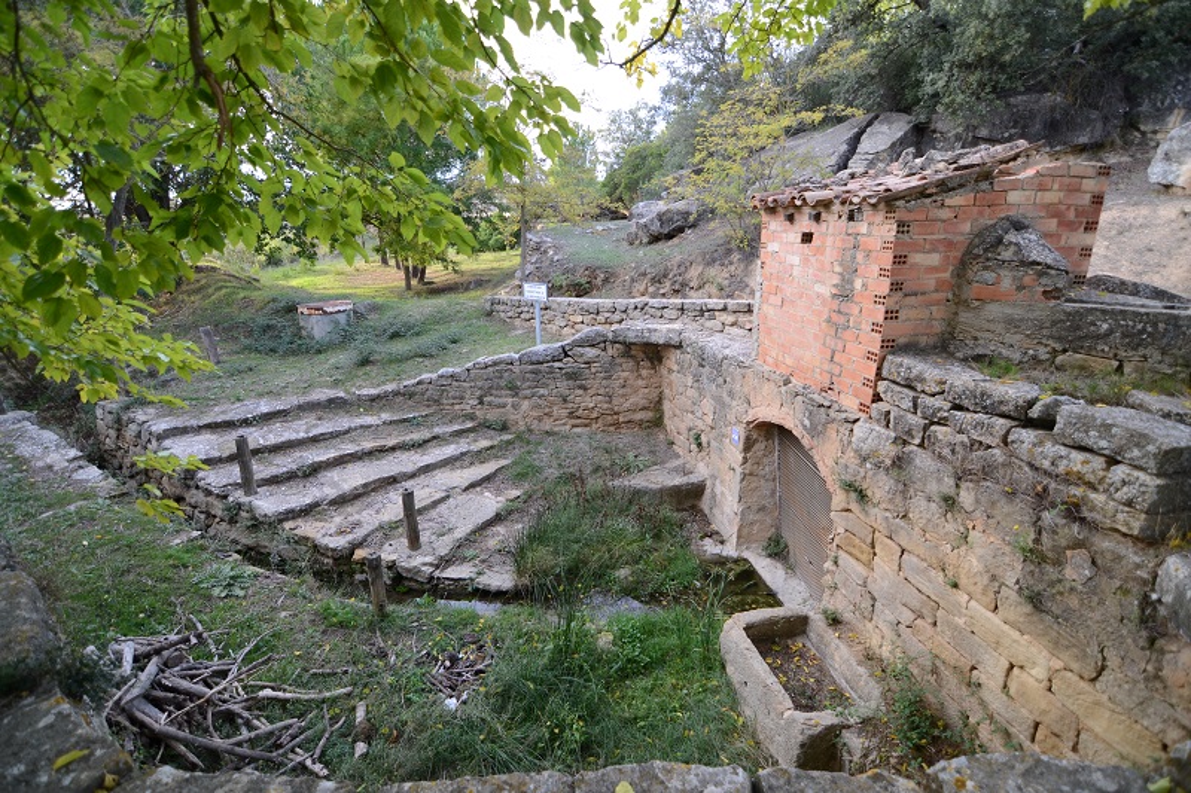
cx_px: 596
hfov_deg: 95.0
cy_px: 396
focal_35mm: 16
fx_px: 546
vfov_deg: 72.0
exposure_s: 1/80
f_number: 2.8
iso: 100
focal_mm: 11
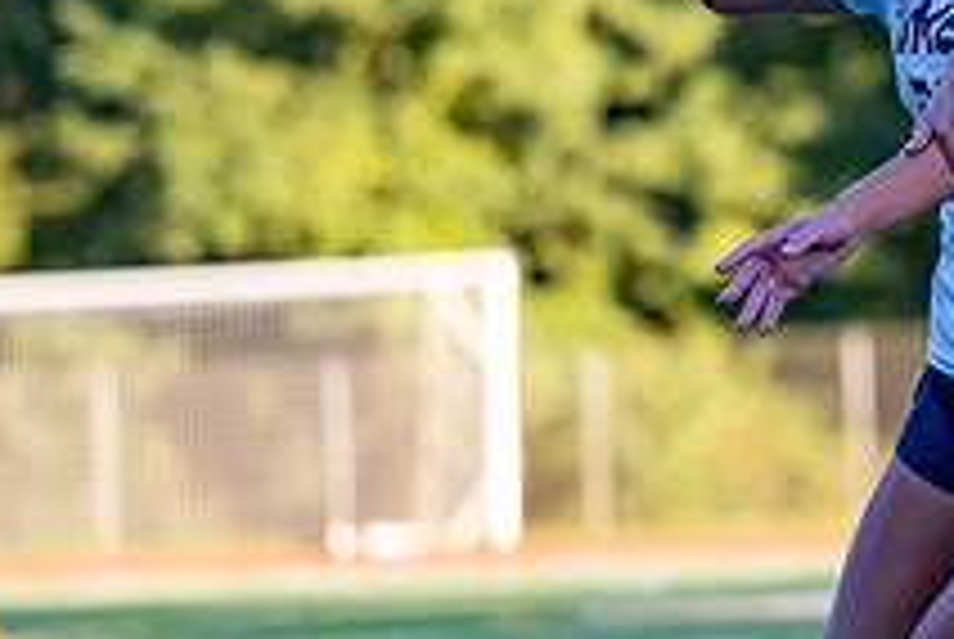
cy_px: 281
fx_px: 10721
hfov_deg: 5.1
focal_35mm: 404
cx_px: 1232
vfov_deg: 3.4
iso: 560
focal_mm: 120
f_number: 2.8
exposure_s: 1/3200
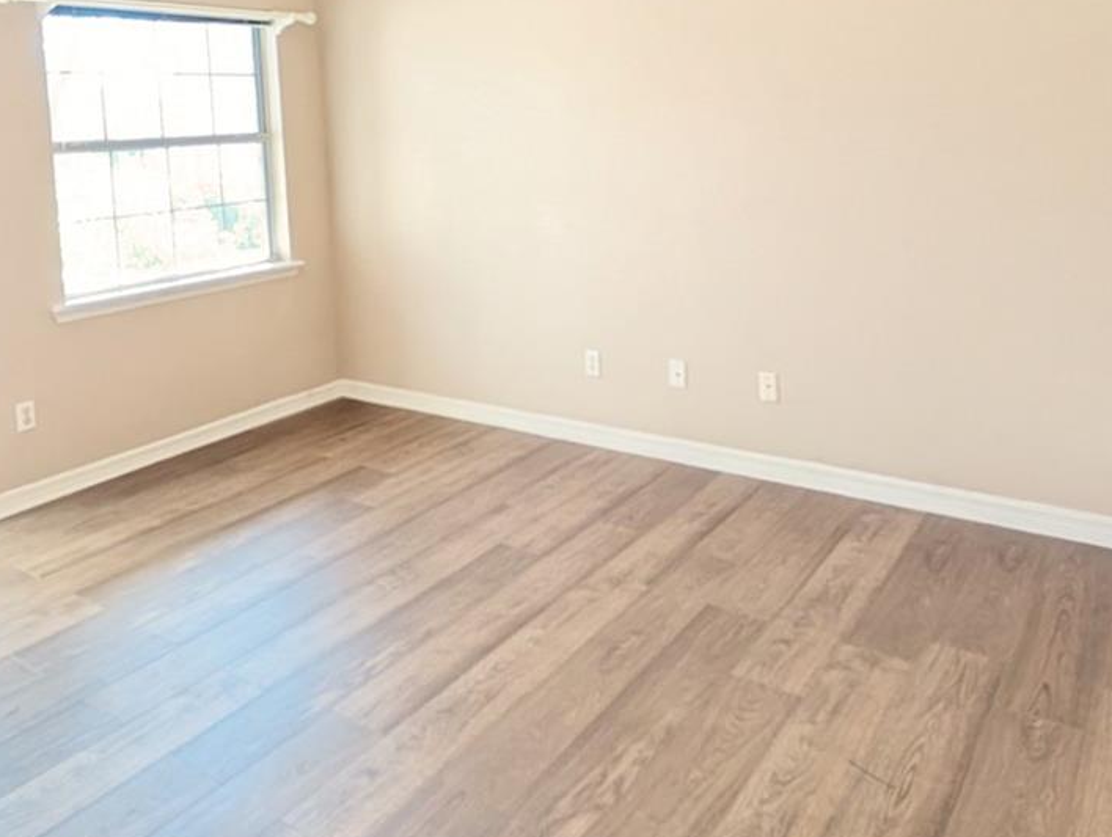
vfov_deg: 49.1
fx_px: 869
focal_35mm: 27
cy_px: 195
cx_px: 507
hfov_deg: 65.1
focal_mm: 2.02
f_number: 1.7
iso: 374
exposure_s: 1/250
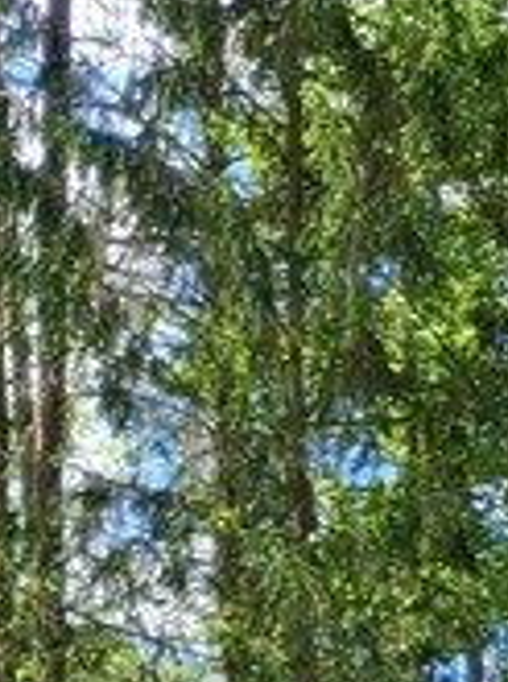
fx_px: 3300
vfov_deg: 9.6
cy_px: 1930
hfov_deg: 8.0
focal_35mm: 168
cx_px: 1317
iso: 25
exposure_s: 1/246
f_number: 1.8
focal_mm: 4
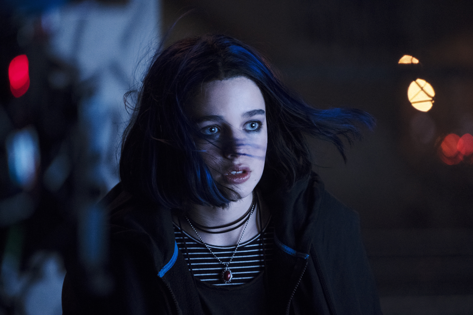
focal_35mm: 200
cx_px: 236
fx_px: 2628
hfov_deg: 10.3
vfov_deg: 6.9
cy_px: 158
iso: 6400
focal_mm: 200
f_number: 4
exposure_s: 1/60
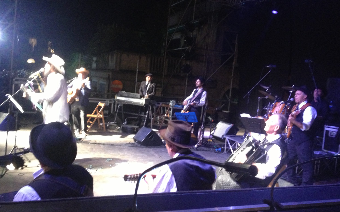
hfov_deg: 51.5
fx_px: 352
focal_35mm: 38
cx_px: 166
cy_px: 100
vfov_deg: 33.6
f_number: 2.4
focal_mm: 4.28
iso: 400
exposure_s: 1/17
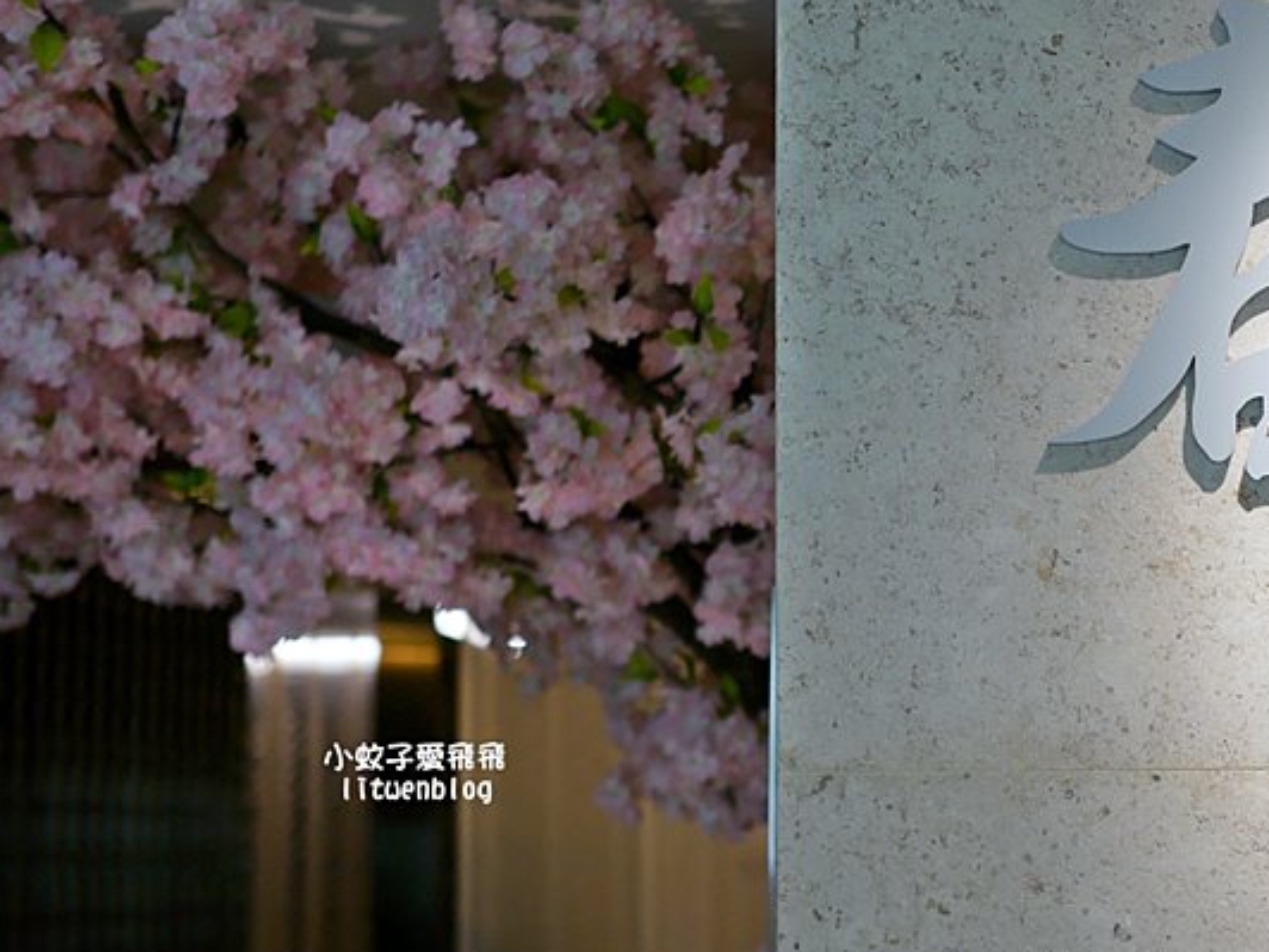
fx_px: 3446
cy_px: 471
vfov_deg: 15.7
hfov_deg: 20.4
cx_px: 1162
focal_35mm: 94
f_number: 1.8
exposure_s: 1/80
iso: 200
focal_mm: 25
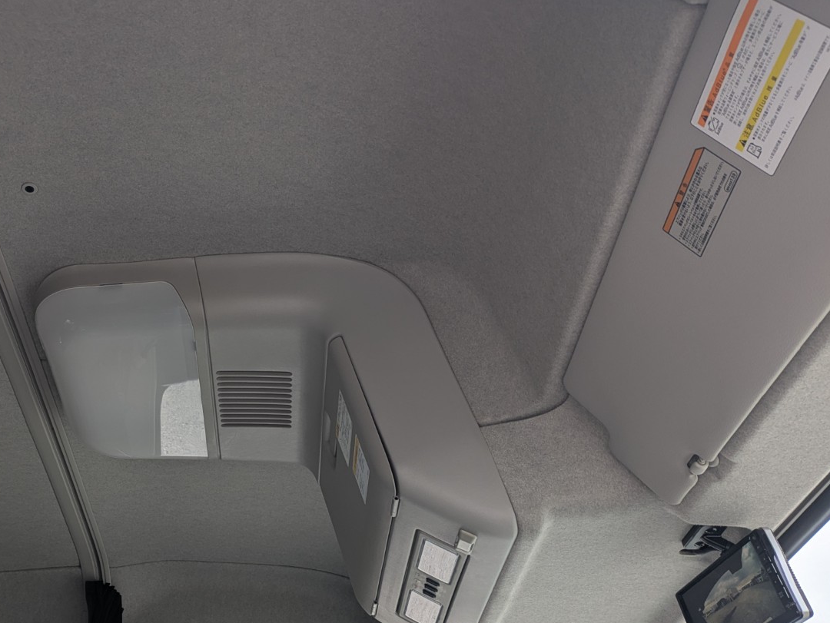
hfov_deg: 49.0
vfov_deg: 38.6
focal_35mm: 37
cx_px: 258
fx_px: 888
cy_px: 370
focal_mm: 5.43
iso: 42
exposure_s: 1/235
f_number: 1.89
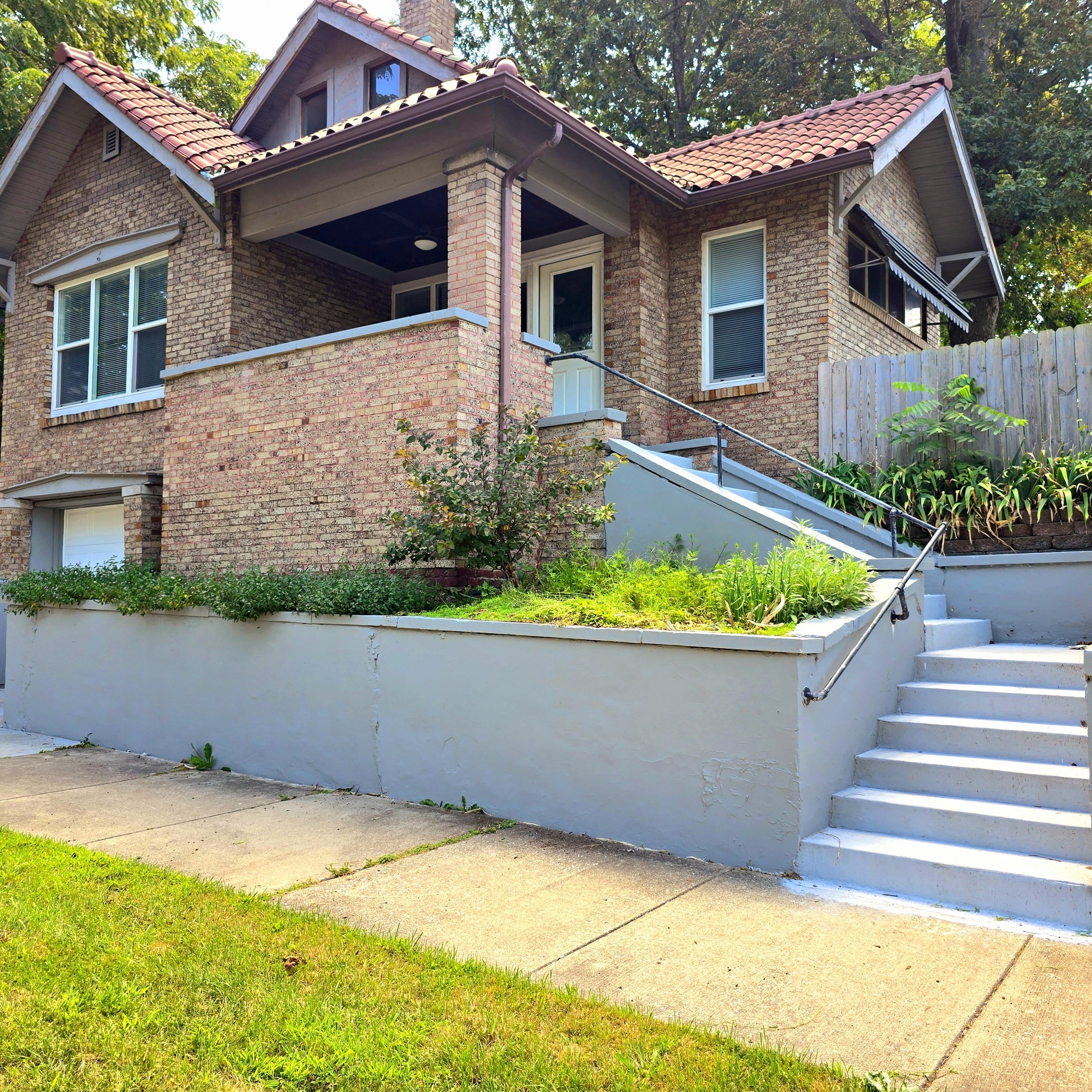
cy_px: 530
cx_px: 613
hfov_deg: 57.1
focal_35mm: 28
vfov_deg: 57.3
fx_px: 999
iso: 25
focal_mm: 6.3
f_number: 1.7
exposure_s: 1/182
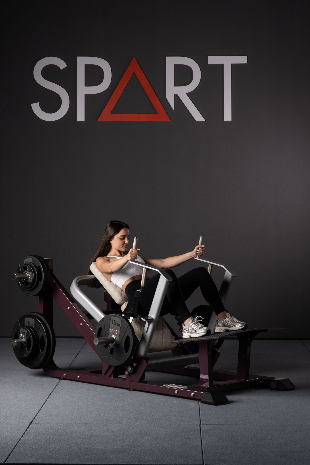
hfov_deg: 16.1
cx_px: 155
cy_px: 232
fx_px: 1097
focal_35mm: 85
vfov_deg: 23.9
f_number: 16
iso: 250
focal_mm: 85
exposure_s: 1/160
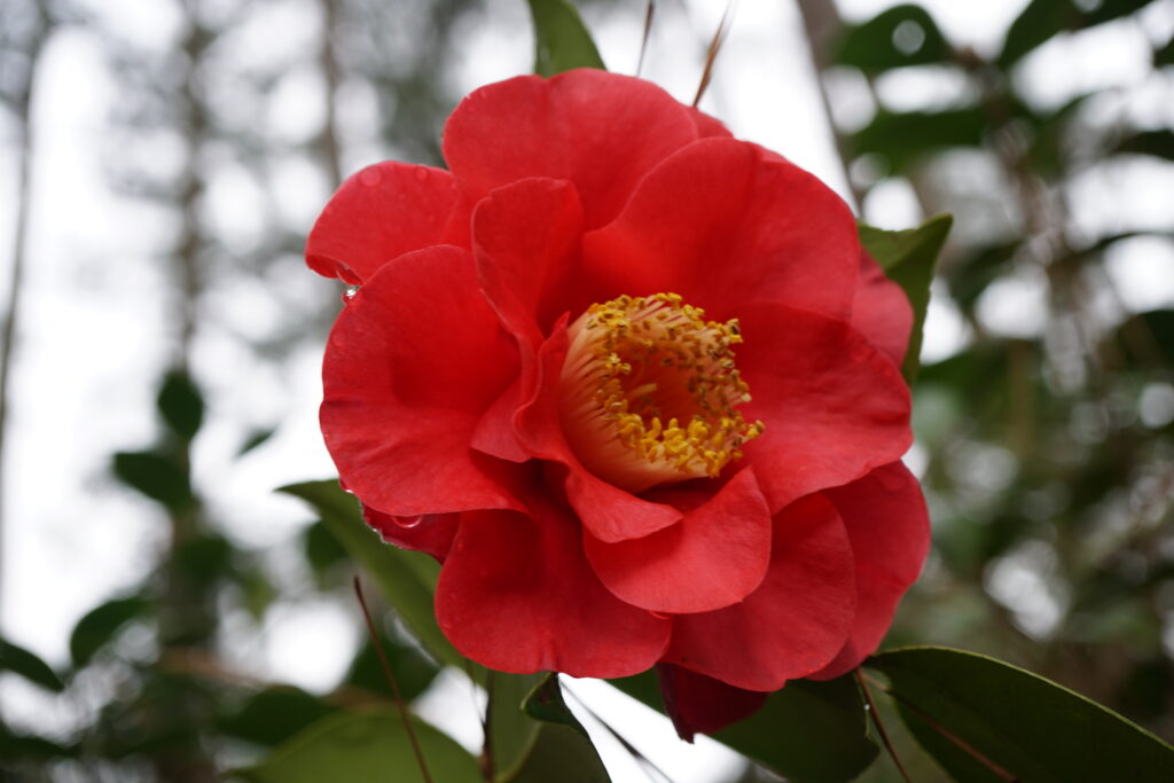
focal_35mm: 45
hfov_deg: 43.6
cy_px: 392
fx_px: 1468
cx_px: 587
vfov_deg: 29.9
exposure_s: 1/125
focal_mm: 30
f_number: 8
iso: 100
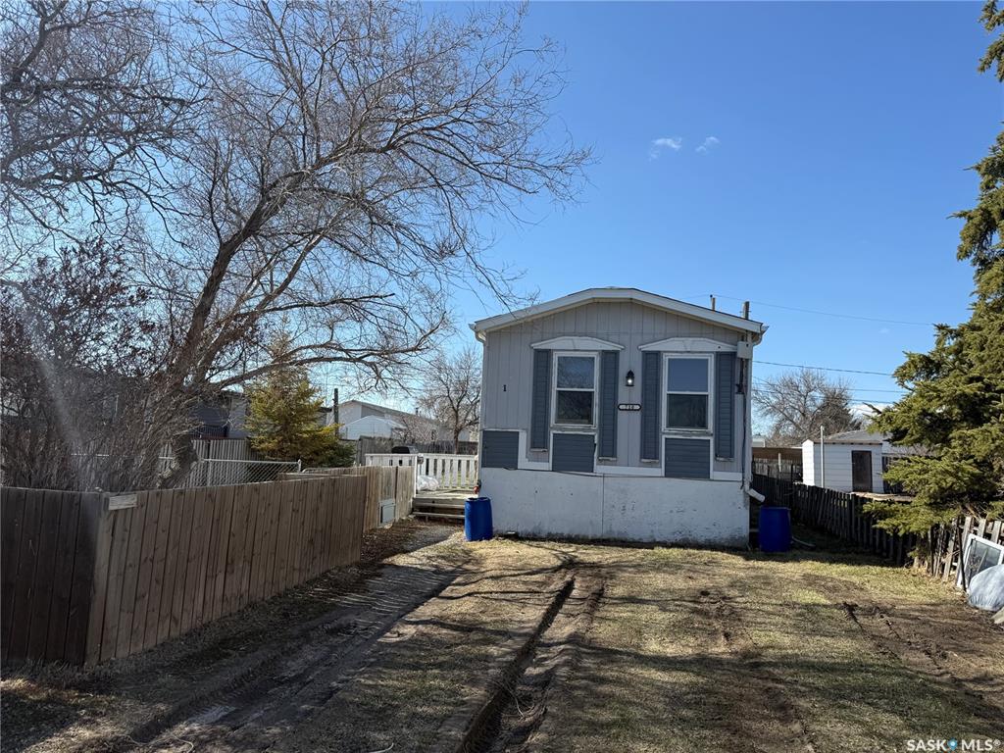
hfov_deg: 71.6
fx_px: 696
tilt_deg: +6.5
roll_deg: -2.4
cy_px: 376
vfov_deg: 56.8
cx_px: 502
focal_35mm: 24
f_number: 1.78
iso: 80
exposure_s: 1/4167
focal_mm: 6.76
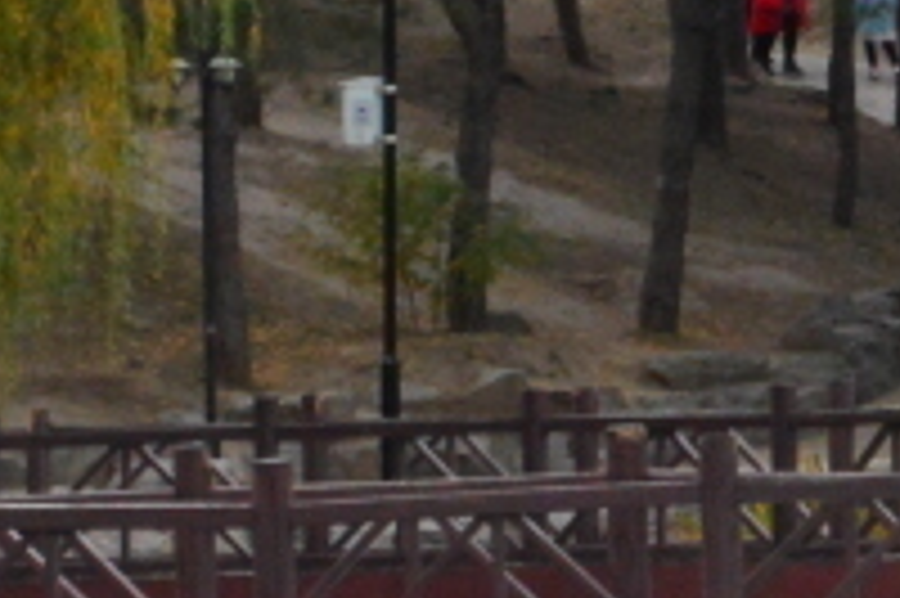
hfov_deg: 2.1
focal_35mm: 961
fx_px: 23994
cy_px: -852
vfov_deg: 1.4
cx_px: 1287
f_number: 22
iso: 2500
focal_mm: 125
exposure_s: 1/250
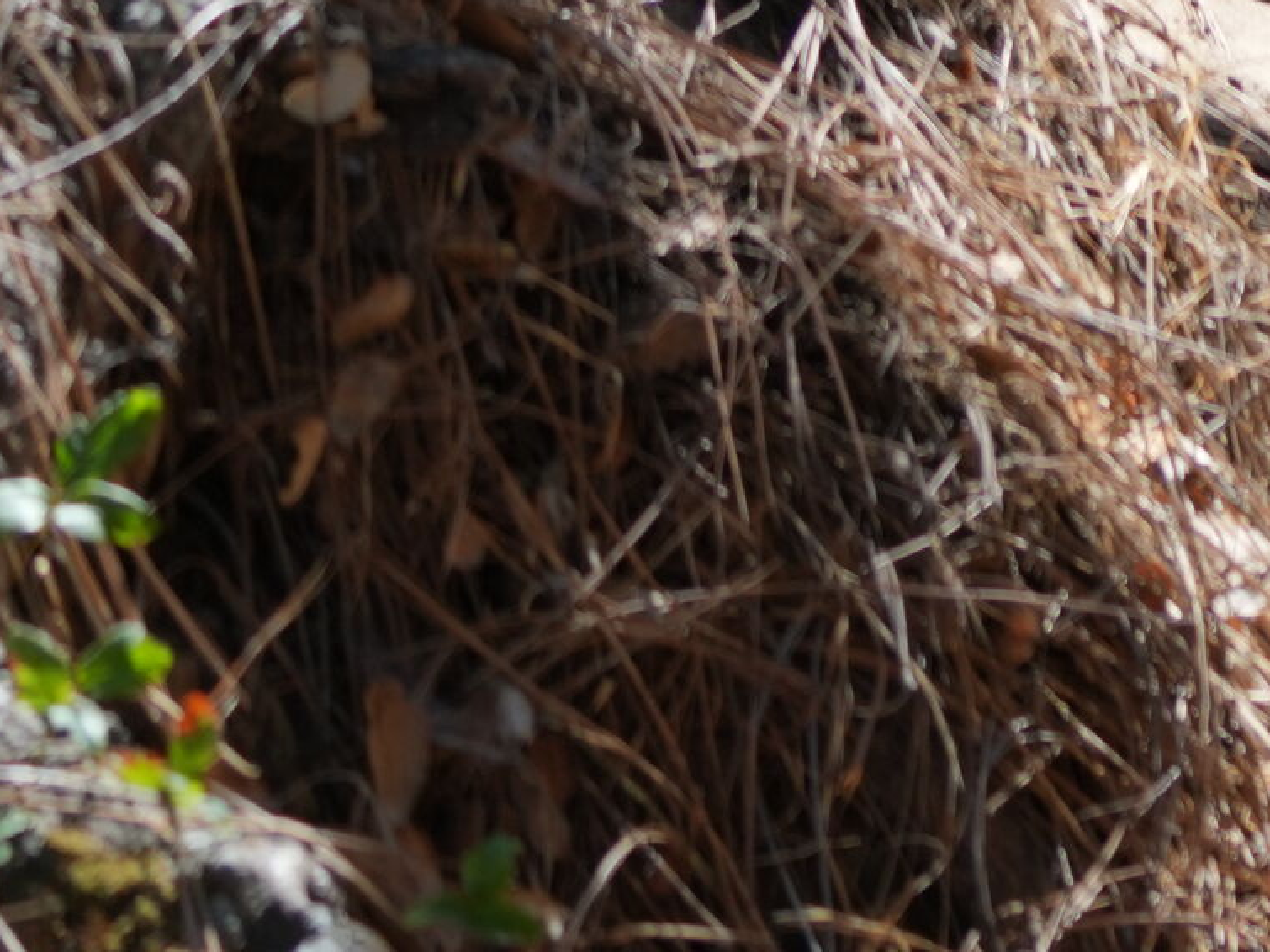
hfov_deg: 6.8
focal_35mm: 275
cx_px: 3132
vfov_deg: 5.3
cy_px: -743
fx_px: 10088
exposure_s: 1/500
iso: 250
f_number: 4.5
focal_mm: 50
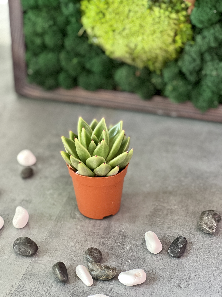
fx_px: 658
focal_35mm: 77
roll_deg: +0.8
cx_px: 111
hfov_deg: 19.1
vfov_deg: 25.3
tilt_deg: -33.1
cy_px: 148
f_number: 2.8
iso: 400
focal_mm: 9
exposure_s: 1/25
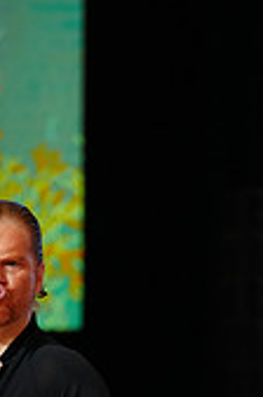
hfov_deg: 3.9
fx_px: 3862
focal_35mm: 351
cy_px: 672
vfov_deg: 5.8
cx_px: 248
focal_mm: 102
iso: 1000
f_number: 2.8
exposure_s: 1/400
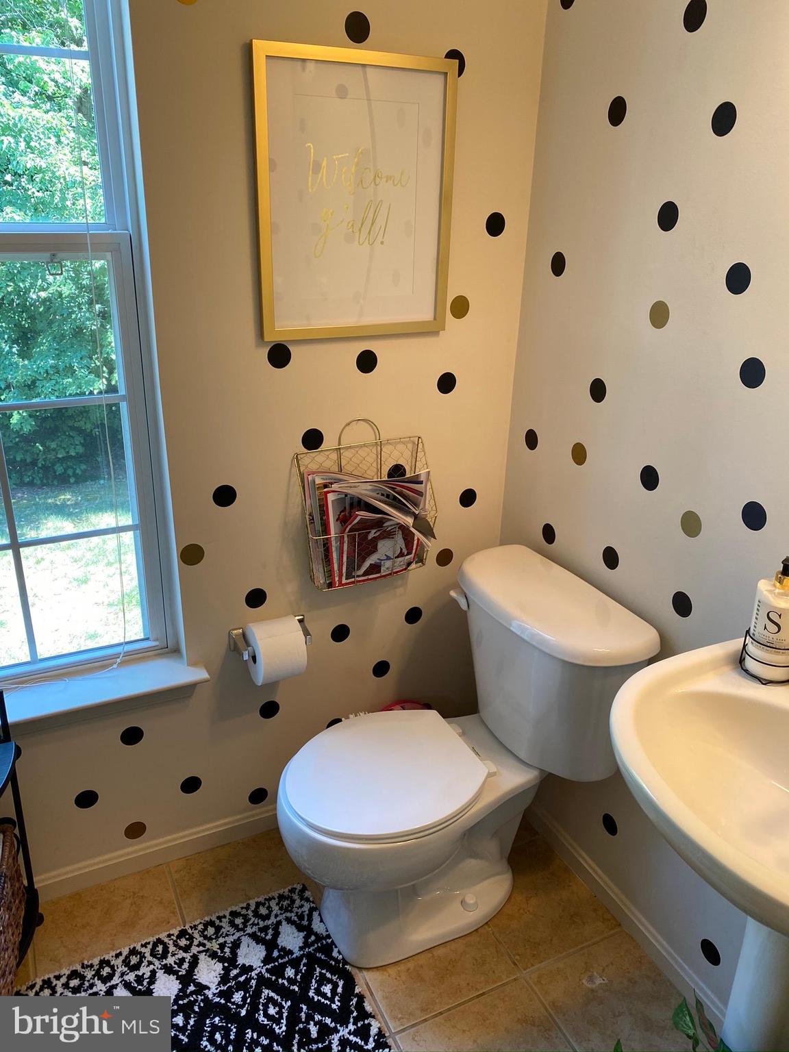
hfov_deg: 53.1
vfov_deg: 67.3
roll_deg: -1.4
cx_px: 394
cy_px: 526
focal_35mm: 26
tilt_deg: -23.4
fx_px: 790
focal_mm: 4.25
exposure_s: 1/60
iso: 64
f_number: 1.8
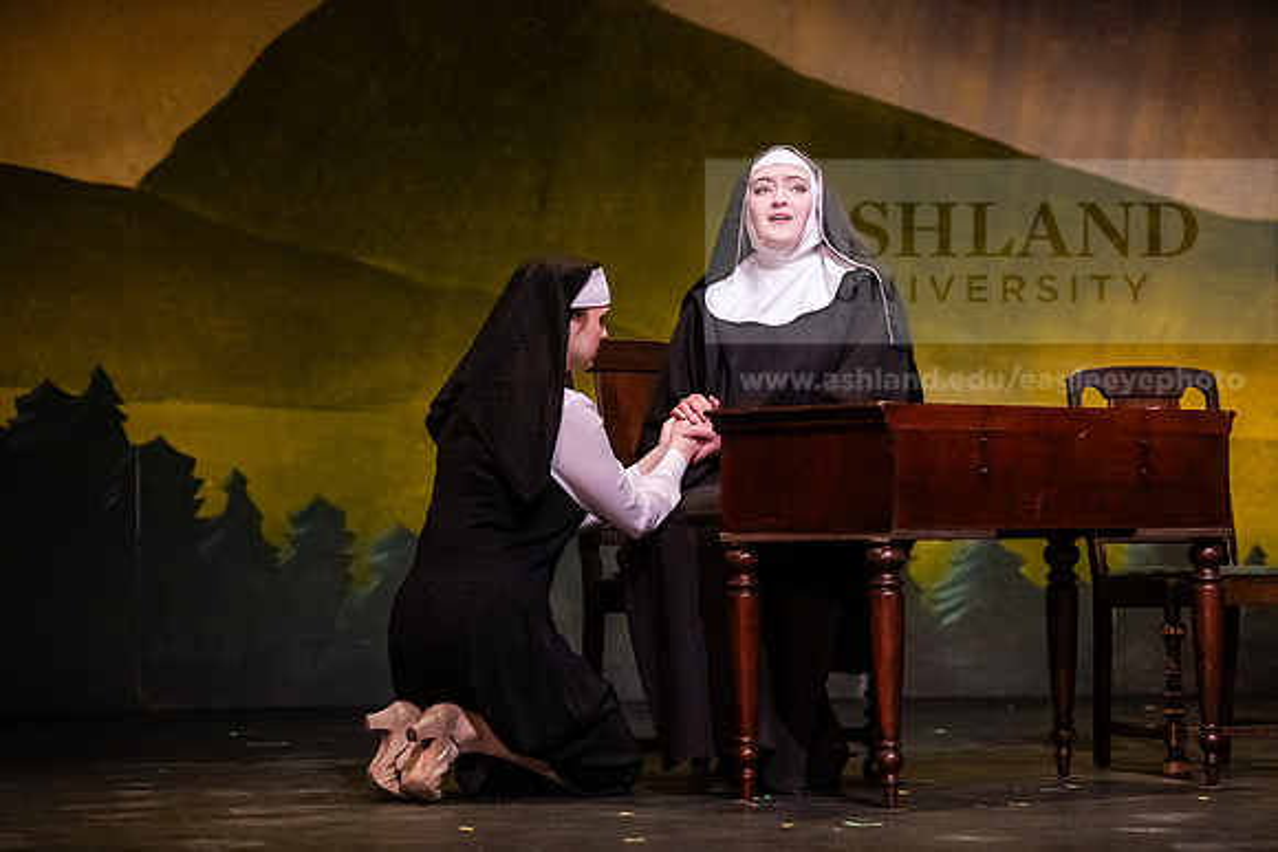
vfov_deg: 11.2
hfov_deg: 16.8
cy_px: 426
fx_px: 4332
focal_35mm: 122
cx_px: 639
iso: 5000
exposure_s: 1/200
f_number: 3.2
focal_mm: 122
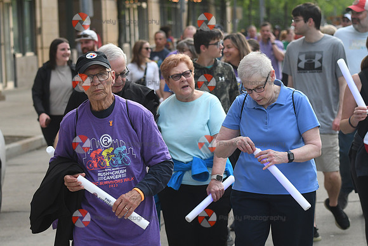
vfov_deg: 11.2
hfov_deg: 16.6
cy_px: 123
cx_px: 184
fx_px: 1258
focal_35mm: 123
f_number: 4
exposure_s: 1/1000
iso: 1250
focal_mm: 82
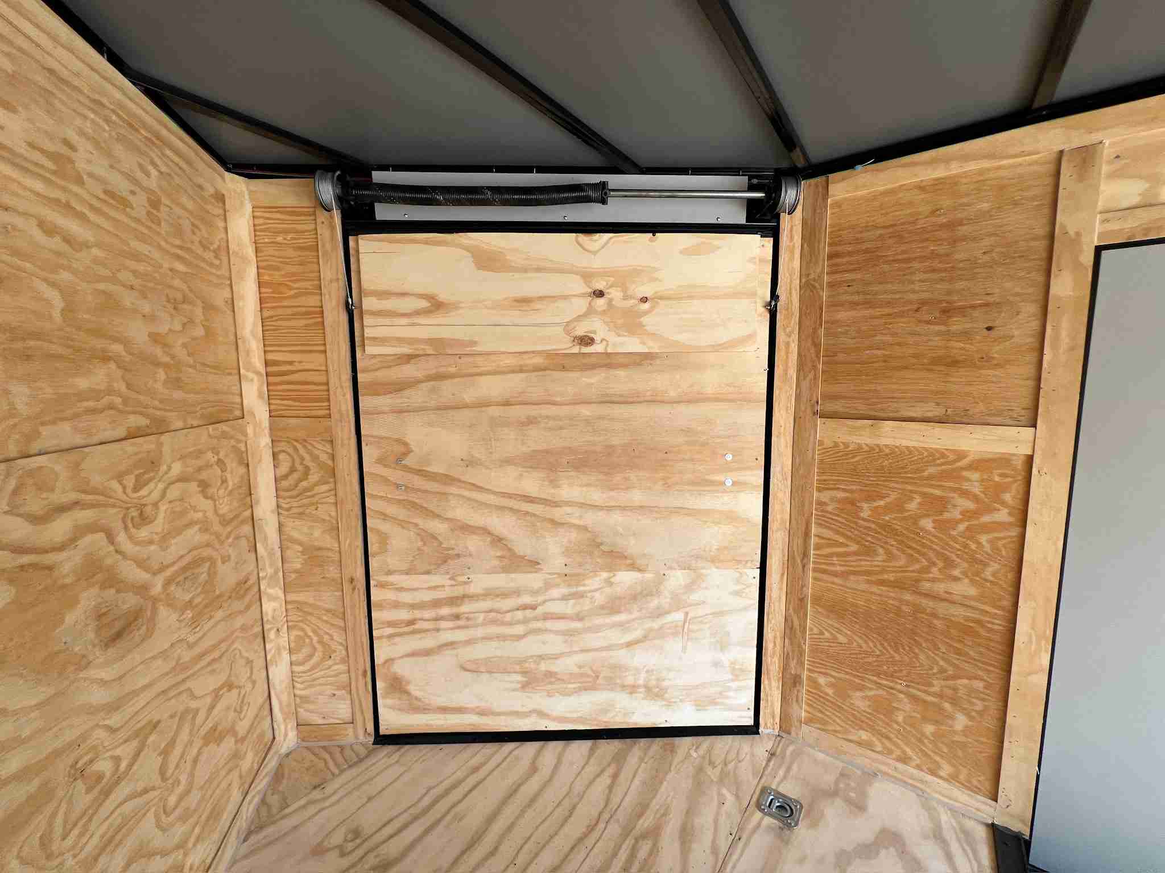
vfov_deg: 89.9
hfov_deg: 106.2
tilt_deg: -9.5
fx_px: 438
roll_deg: -0.4
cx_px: 582
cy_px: 436
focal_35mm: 13
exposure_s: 1/99
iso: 50
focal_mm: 1.57
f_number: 1.8
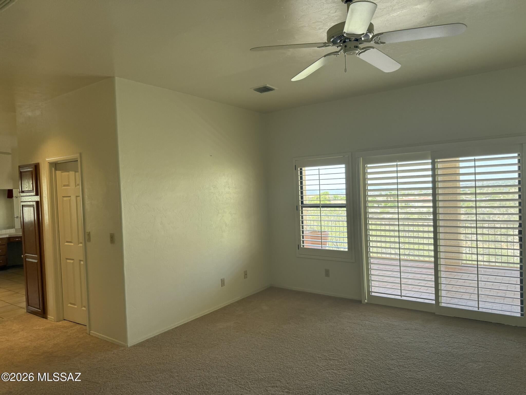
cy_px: 198
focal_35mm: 24
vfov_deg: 56.8
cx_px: 263
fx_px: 365
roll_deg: +2.4
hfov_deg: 71.6
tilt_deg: -1.2
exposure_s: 1/243
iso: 100
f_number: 1.78
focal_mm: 6.76
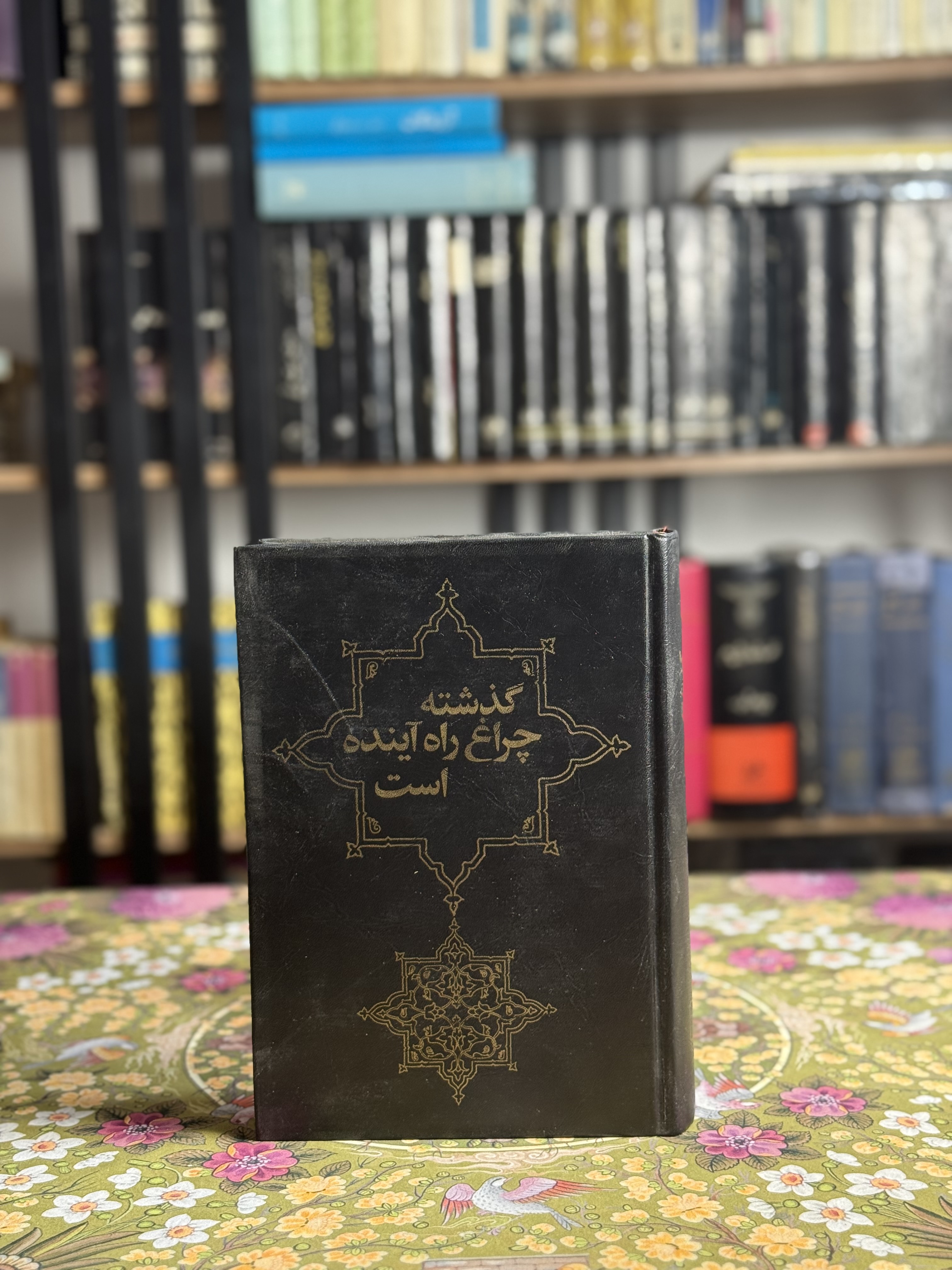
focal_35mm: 48
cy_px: 635
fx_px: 1760
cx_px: 476
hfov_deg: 30.3
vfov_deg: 39.7
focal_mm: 6.76
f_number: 1.78
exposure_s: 1/50
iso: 125
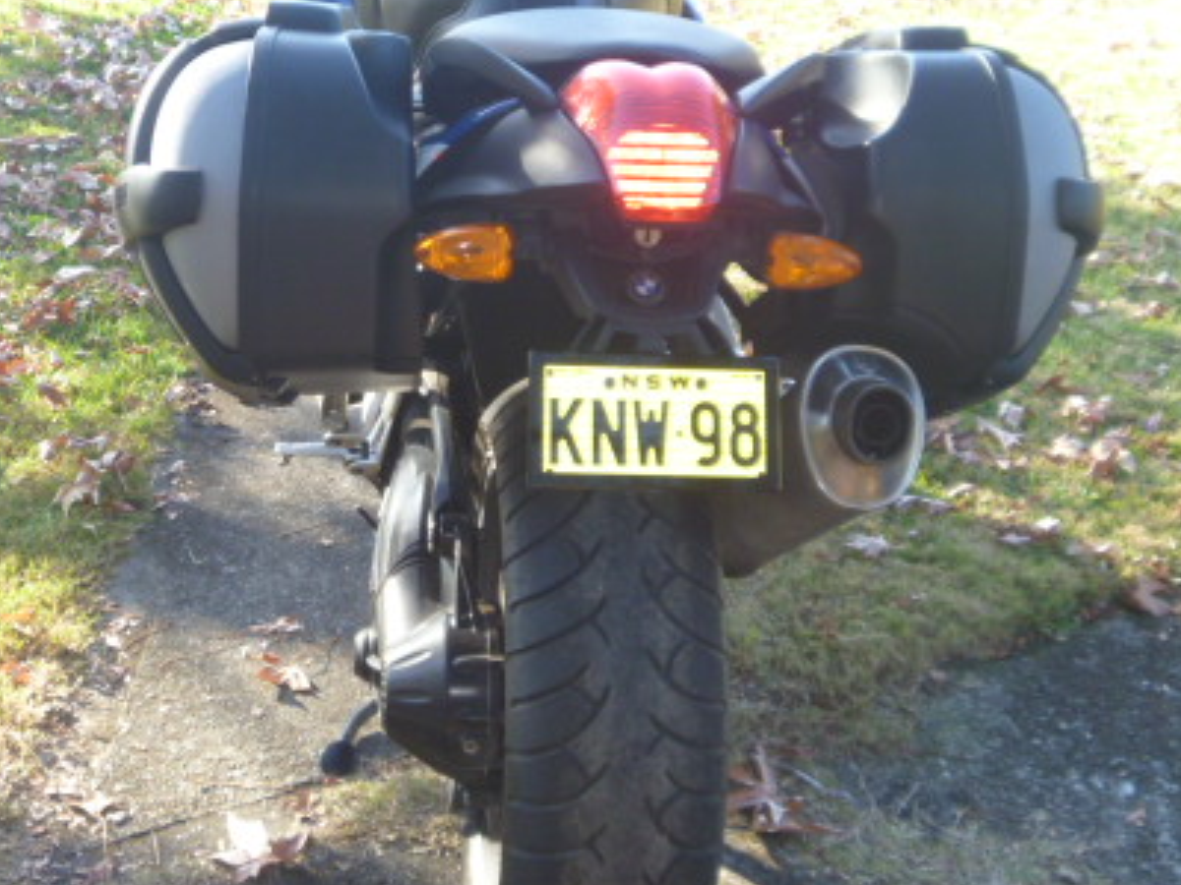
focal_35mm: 56
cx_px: 531
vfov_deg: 26.0
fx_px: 1911
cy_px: 307
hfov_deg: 34.3
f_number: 3.5
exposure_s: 1/60
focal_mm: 6.3
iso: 100
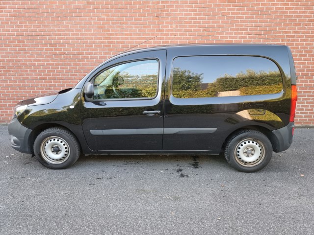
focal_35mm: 24
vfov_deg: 56.8
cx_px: 157
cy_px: 118
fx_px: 218
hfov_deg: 71.6
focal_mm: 6.7
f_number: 1.8
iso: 80
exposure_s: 1/120
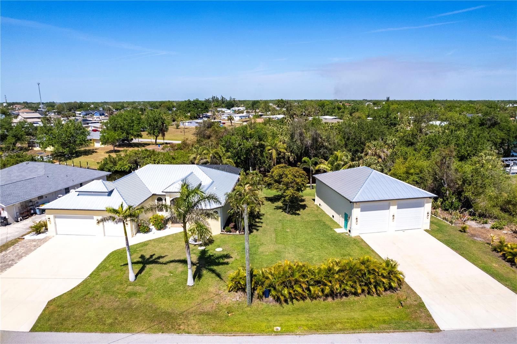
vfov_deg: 57.2
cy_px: 172
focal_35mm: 22
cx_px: 258
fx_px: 316
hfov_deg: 78.6
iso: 140
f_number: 2.8
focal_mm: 8.38
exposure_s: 1/4000
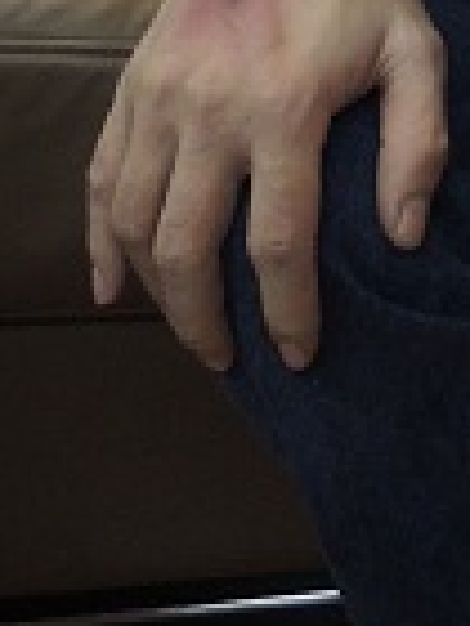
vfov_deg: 14.5
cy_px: -671
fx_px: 1991
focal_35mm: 110
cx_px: 748
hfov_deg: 12.6
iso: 400
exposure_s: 1/15
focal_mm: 4.3
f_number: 1.8
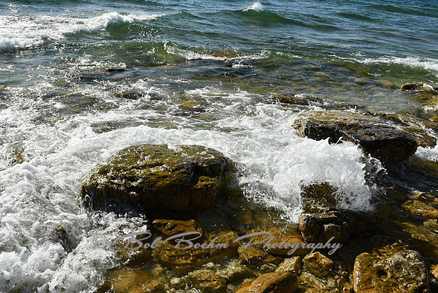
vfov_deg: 36.9
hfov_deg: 53.1
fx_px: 438
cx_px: 219
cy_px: 146
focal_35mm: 36
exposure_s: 1/250
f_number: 8
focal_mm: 18
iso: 110
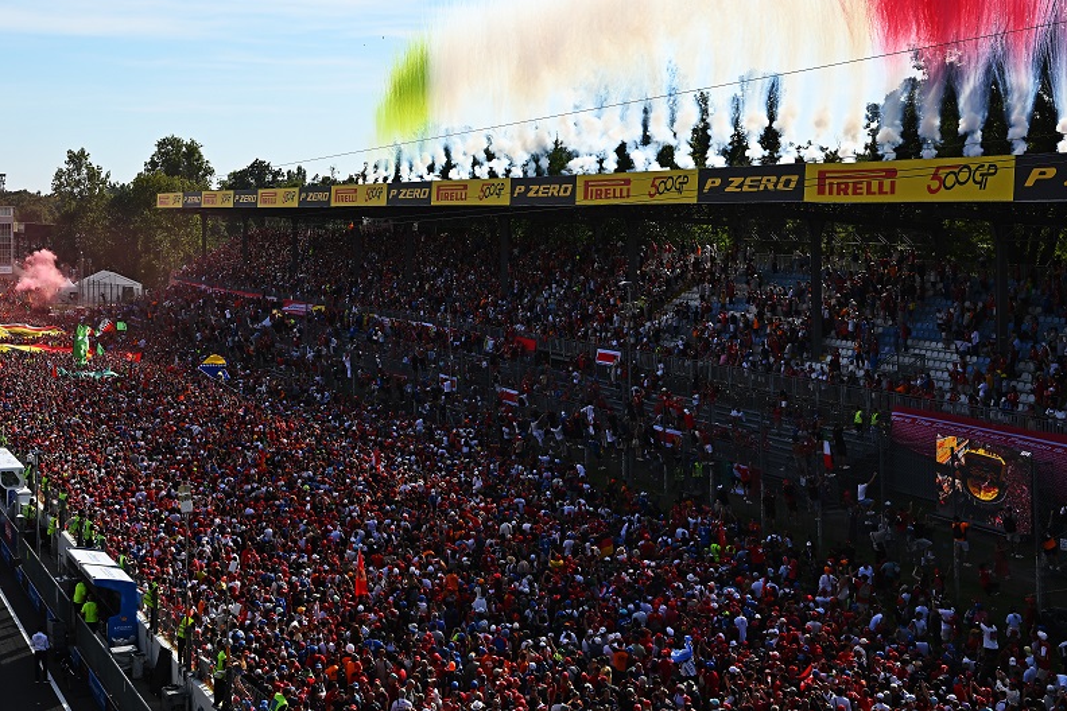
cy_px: 194
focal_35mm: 53
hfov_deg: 36.8
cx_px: 286
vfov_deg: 25.3
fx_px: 1571
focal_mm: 35
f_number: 4
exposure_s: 1/3200
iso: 160
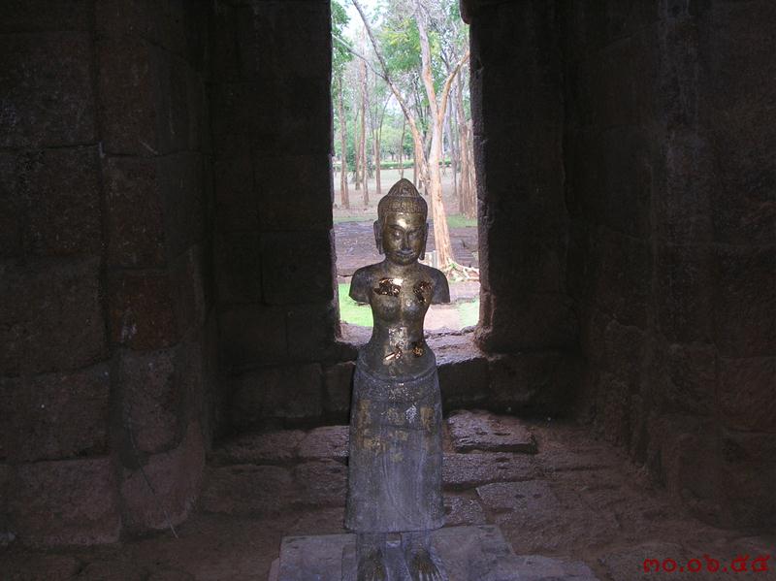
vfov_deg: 35.9
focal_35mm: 40
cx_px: 388
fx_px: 896
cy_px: 290
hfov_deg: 46.8
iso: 50
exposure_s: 1/60.1
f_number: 3
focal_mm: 6.6
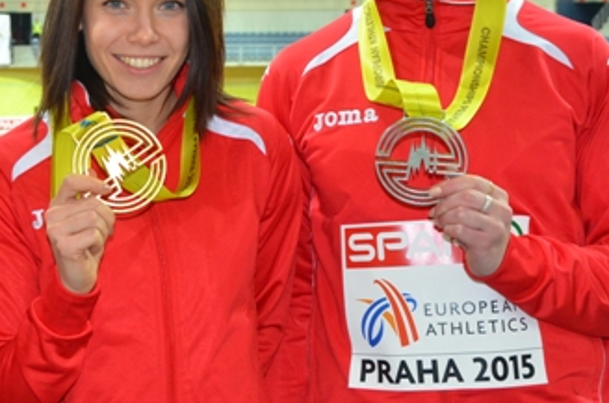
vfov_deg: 16.4
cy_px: 76
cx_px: 117
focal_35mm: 82
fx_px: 1384
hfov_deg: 24.4
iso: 1250
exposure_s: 1/60
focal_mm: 28
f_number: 5.6
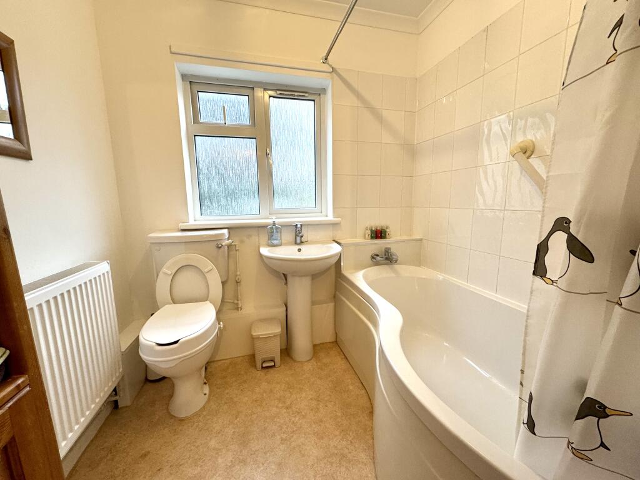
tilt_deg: -9.5
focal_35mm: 14
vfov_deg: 85.7
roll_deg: +0.6
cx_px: 320
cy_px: 240
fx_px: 259
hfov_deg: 102.1
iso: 200
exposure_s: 1/99
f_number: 2.2
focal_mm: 2.22
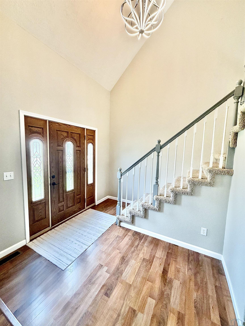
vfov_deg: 102.1
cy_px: 163
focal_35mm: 14
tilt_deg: -5.6
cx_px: 122
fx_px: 132
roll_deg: -2.2
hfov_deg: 85.7
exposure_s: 1/60
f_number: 2.2
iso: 160
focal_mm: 2.22
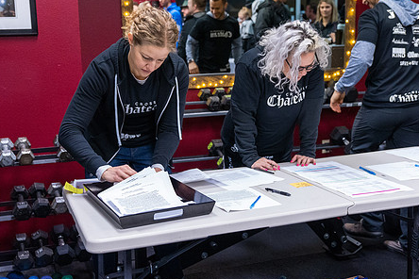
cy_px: 142
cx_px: 222
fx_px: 594
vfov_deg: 26.5
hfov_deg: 38.9
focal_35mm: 51
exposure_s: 1/160
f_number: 4
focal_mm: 39
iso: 6400
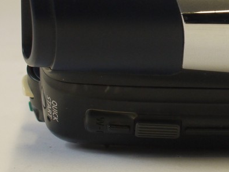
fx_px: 1204
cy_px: 29
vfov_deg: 8.1
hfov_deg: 10.7
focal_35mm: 182
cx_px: 279
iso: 400
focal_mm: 30
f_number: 7.1
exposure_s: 1/40
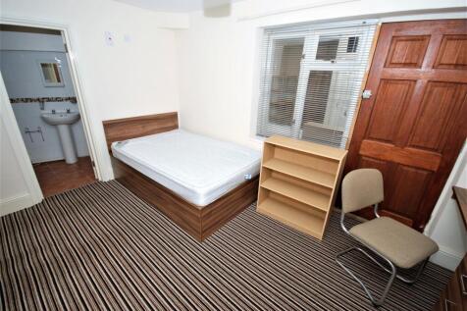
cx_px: 234
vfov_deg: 77.3
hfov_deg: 100.4
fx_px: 195
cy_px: 156
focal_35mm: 15
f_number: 4
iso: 100
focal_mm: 10
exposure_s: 1/60
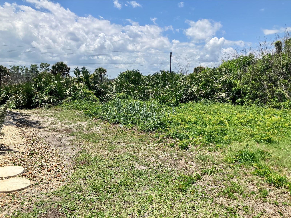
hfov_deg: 63.4
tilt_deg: -5.9
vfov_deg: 49.7
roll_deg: -1.9
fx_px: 235
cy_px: 109
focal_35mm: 28
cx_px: 146
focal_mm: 3.99
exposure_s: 1/2703
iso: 32
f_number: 1.8
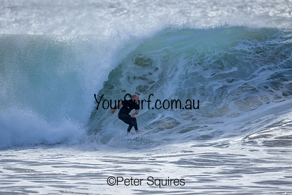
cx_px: 146
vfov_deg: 1.7
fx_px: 6490
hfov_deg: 2.6
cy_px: 98
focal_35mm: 800
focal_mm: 800
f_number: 6.3
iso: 280
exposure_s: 1/2000
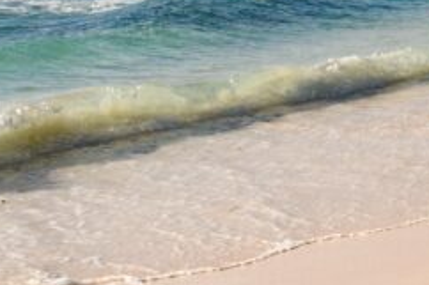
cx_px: 454
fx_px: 1512
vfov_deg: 10.5
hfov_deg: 15.8
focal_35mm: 127
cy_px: -83
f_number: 4.5
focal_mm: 27
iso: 100
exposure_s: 1/2000
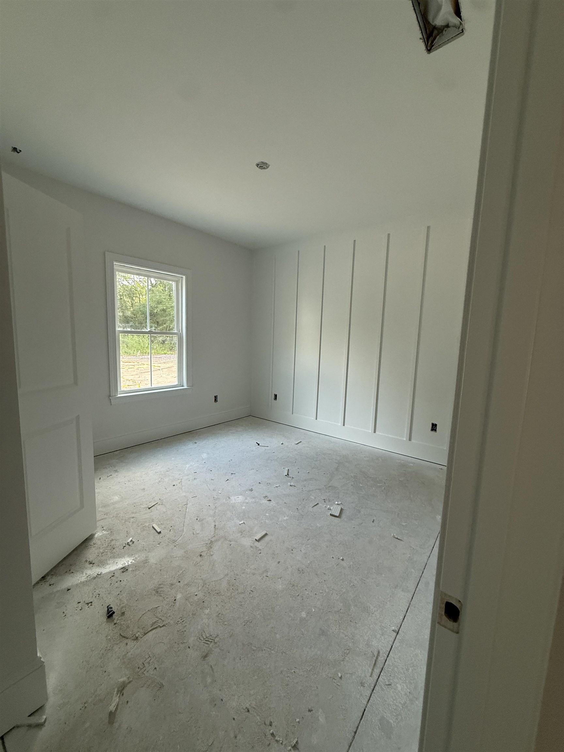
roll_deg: -2.3
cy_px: 376
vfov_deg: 102.1
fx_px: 304
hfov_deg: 85.7
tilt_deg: -5.7
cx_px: 282
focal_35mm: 14
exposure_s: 1/99
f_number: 2.2
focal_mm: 2.22
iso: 200
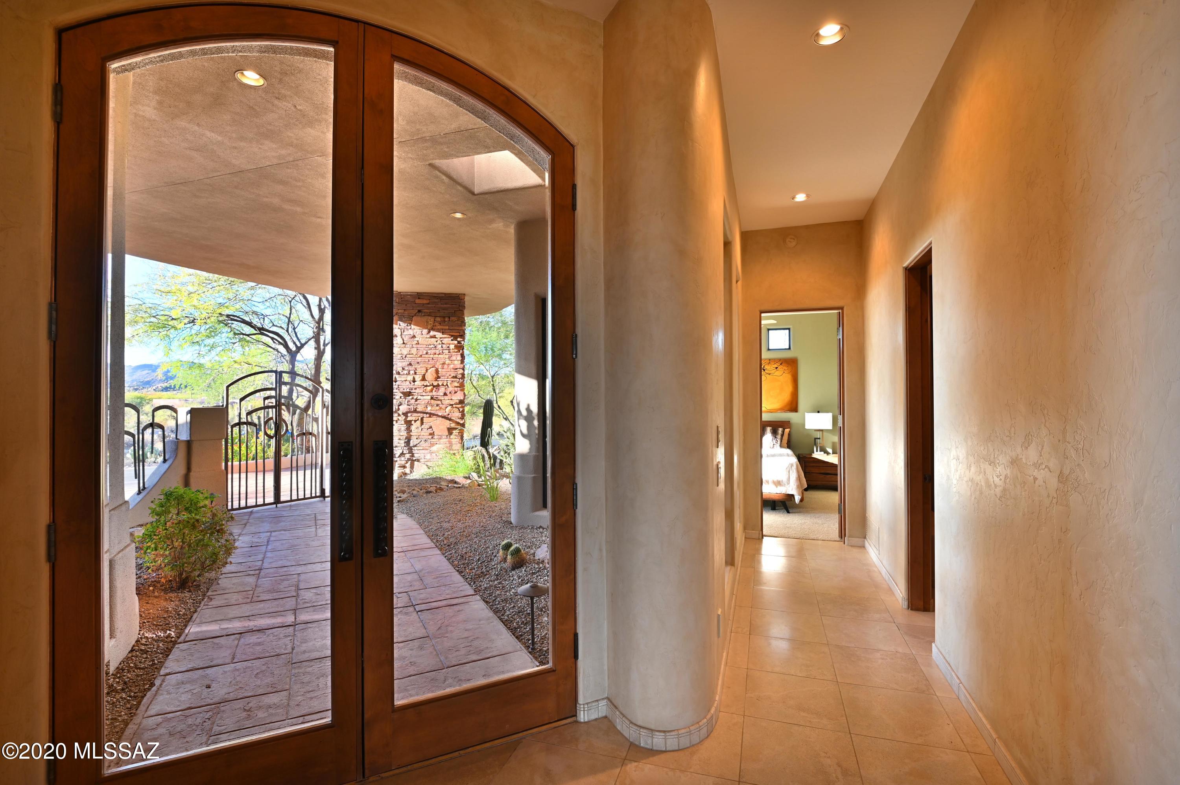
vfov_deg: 73.7
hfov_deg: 96.8
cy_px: 392
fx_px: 524
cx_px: 590
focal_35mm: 16
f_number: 9
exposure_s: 1/5
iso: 100
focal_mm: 16
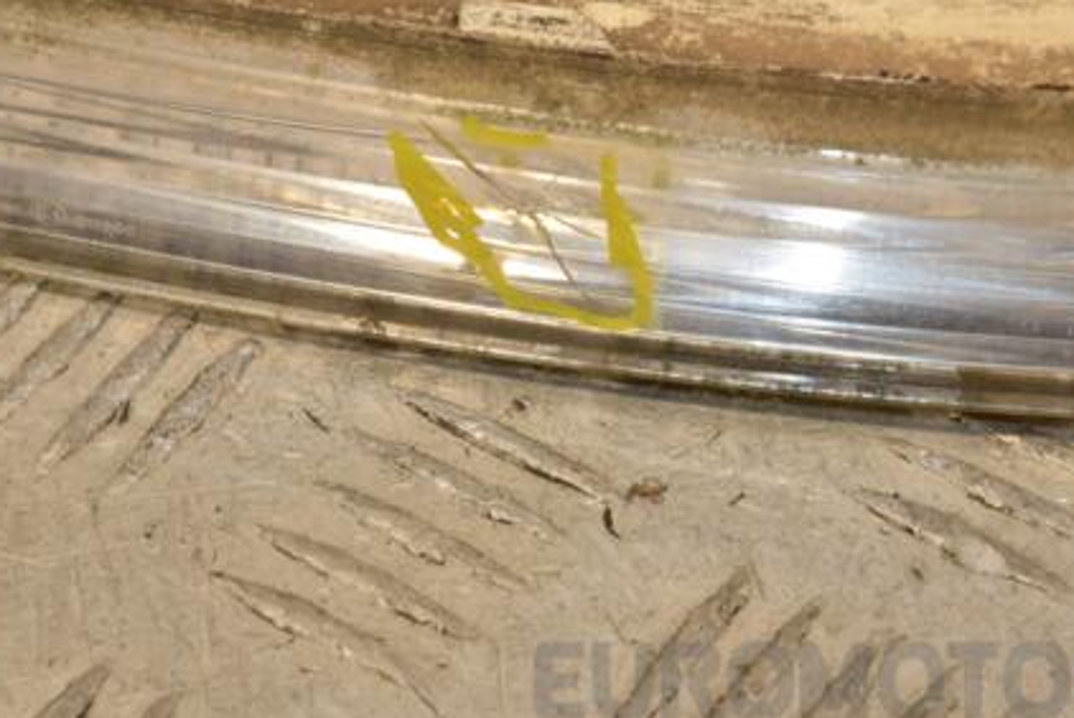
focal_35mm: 224
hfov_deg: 9.2
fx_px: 6678
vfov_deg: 6.2
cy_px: 341
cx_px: 486
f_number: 11
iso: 800
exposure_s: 1/200
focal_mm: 105
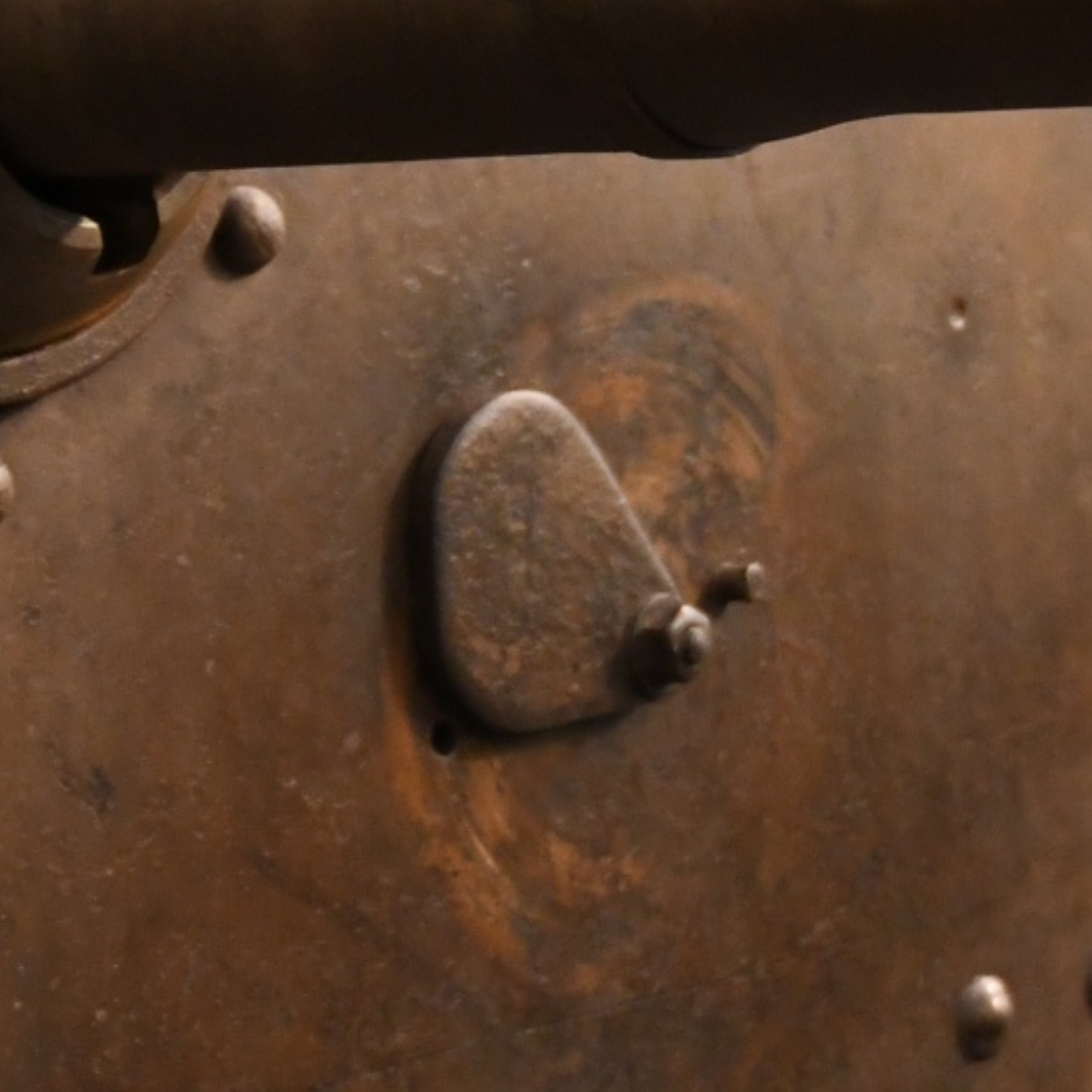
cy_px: 234
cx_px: 368
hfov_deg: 13.5
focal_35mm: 129
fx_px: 4604
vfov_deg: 13.5
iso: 3200
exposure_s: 1/13
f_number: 2.8
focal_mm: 22
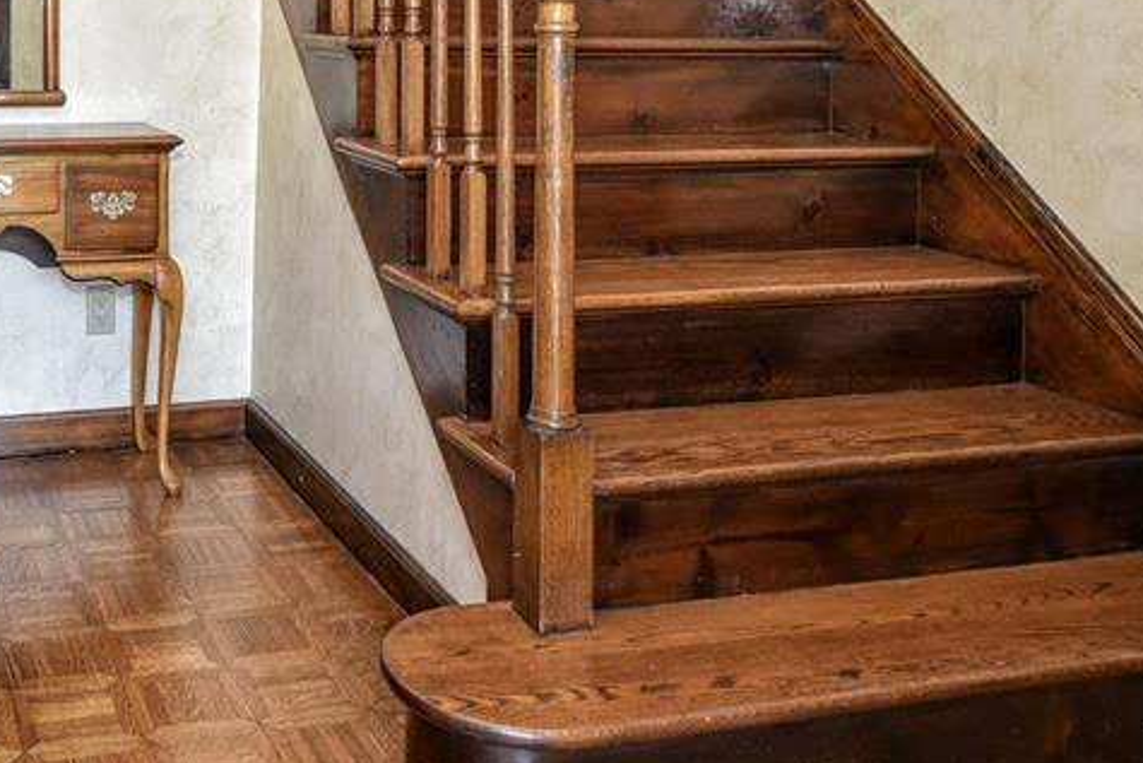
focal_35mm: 41
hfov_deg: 44.0
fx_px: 1302
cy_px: 18
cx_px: 159
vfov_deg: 30.6
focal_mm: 19
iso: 800
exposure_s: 1/80
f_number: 4.5
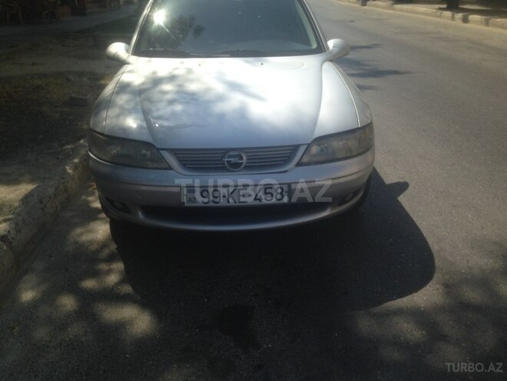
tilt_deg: -19.3
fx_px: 483
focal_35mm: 33
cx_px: 254
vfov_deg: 42.9
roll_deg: +1.2
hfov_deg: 55.4
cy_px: 190
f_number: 2.4
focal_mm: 4.12
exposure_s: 1/1043
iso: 50
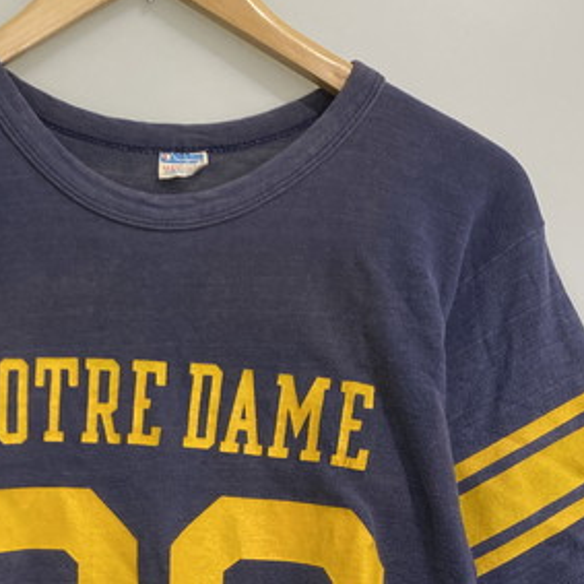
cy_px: 541
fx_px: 1241
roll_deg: +1.1
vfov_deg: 25.5
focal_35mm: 65
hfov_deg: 26.2
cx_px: 151
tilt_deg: -19.8
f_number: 1.8
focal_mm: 4.25
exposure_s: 1/100
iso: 125
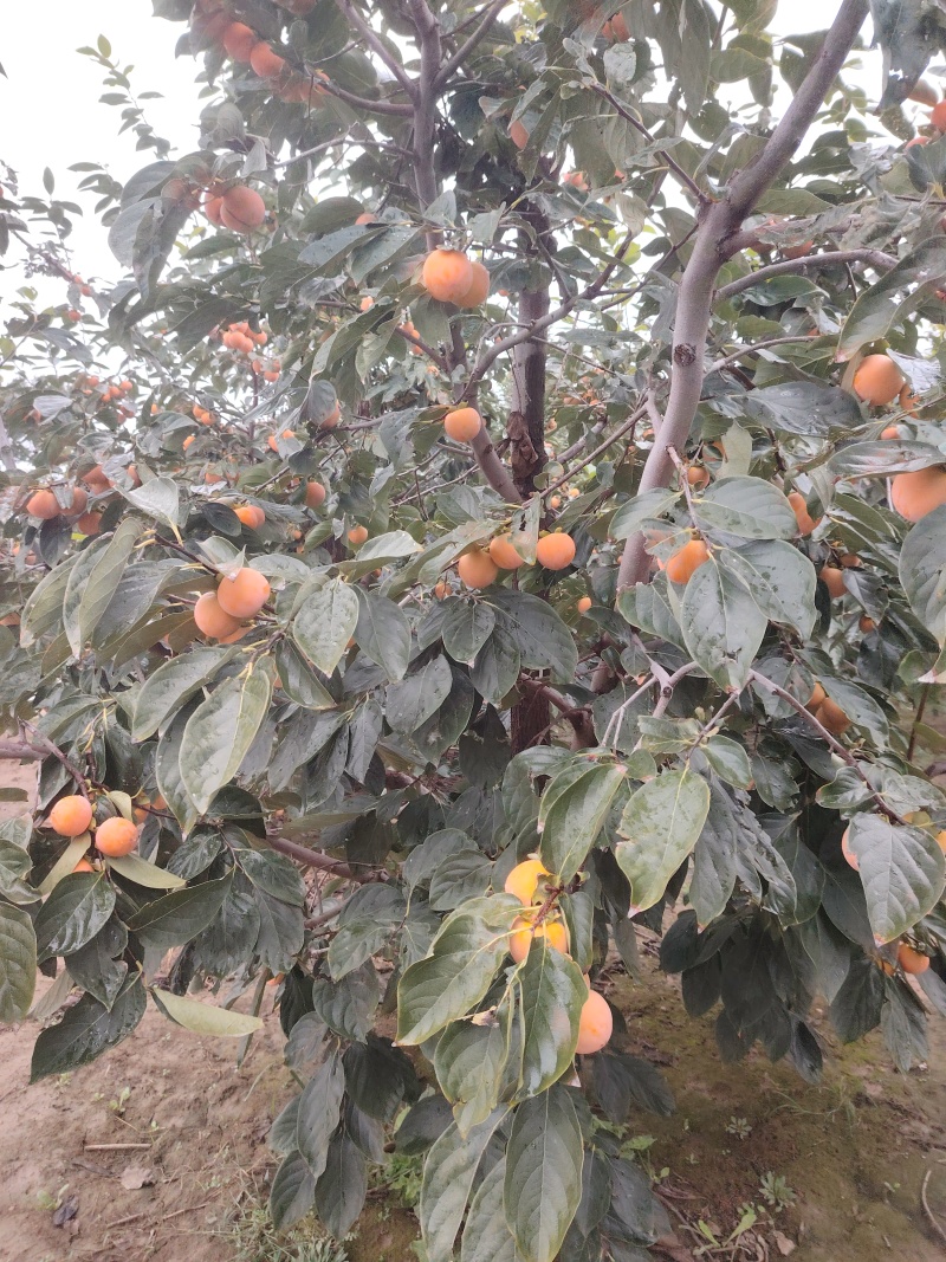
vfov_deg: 71.6
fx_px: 875
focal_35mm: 24
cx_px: 473
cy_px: 631
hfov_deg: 56.8
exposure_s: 1/900
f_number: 1.75
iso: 756
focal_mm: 5.25
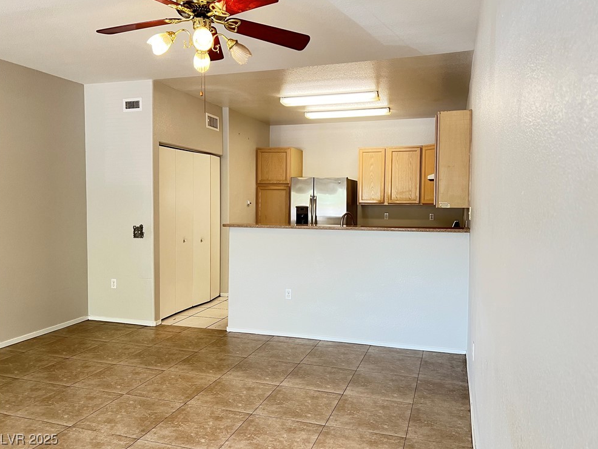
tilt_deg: -2.9
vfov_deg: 51.4
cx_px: 307
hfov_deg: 65.3
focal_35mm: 27
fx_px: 467
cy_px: 220
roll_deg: -0.3
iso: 160
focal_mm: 5.7
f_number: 1.5
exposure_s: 1/60
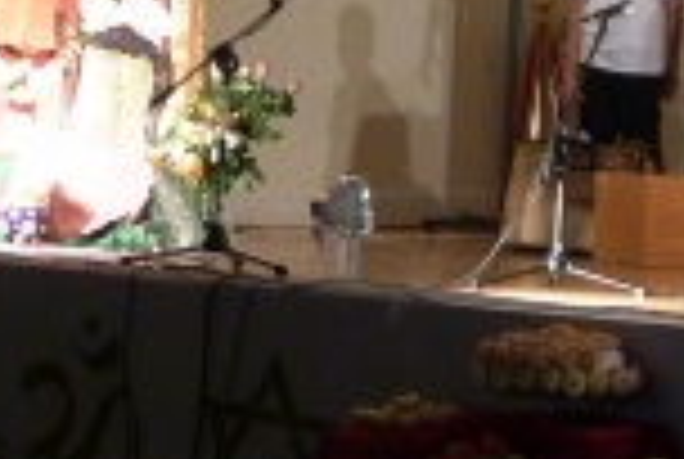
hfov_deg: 10.6
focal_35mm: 191
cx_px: 801
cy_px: 83
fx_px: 3636
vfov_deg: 7.2
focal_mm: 13.9
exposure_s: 1/30
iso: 400
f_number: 2.9
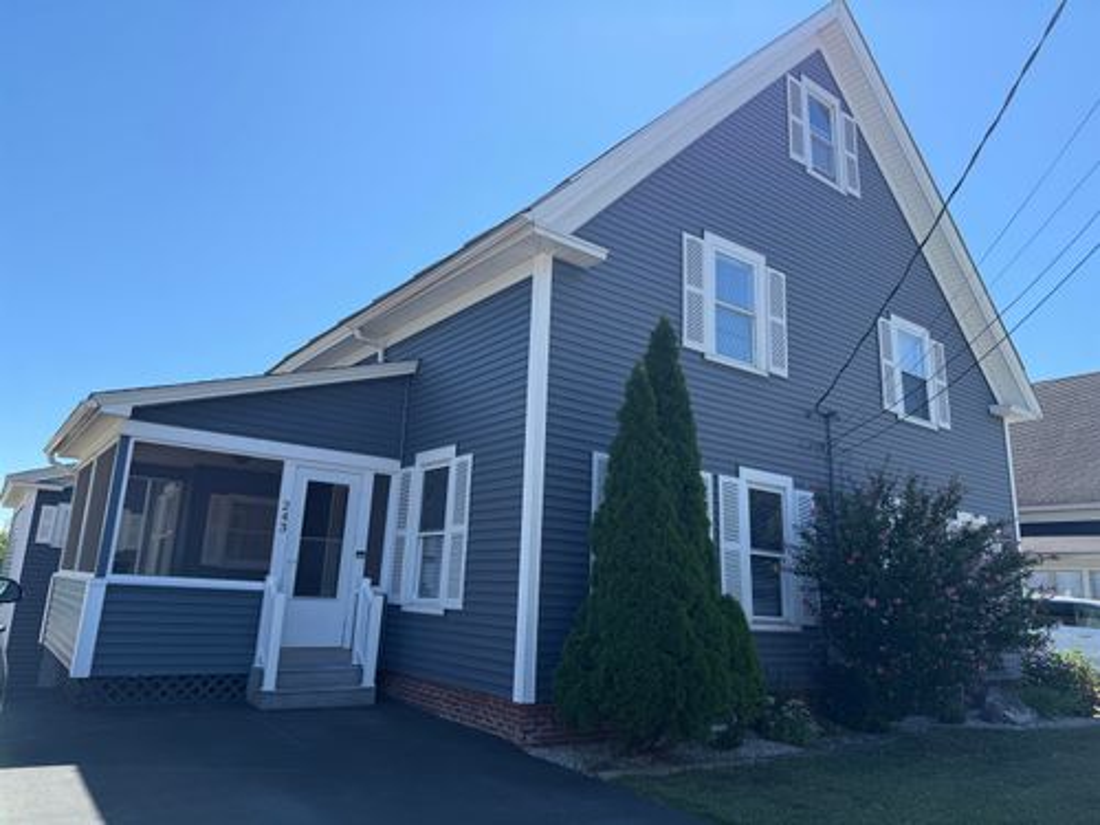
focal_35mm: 24
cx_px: 550
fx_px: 763
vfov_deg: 56.8
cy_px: 412
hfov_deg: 71.6
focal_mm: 6.76
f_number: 1.78
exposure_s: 1/2907
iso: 80
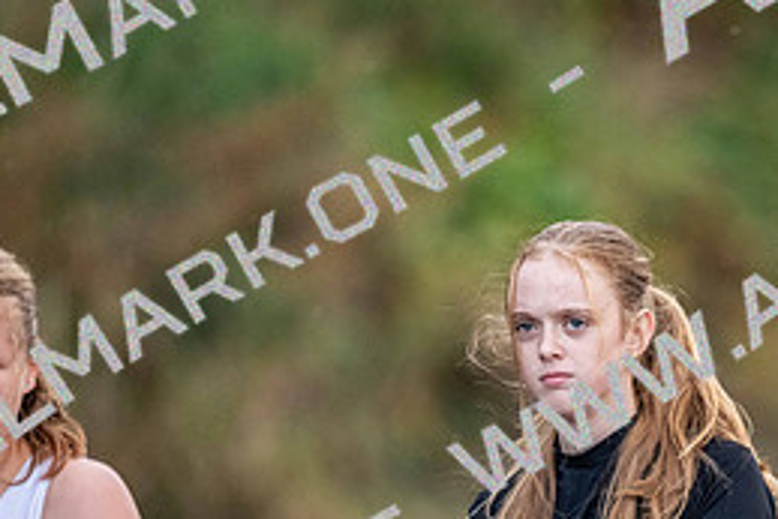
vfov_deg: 1.0
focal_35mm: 1342
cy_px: 502
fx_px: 29017
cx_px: 820
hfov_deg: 1.5
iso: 2500
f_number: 4
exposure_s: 1/2500
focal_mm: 600
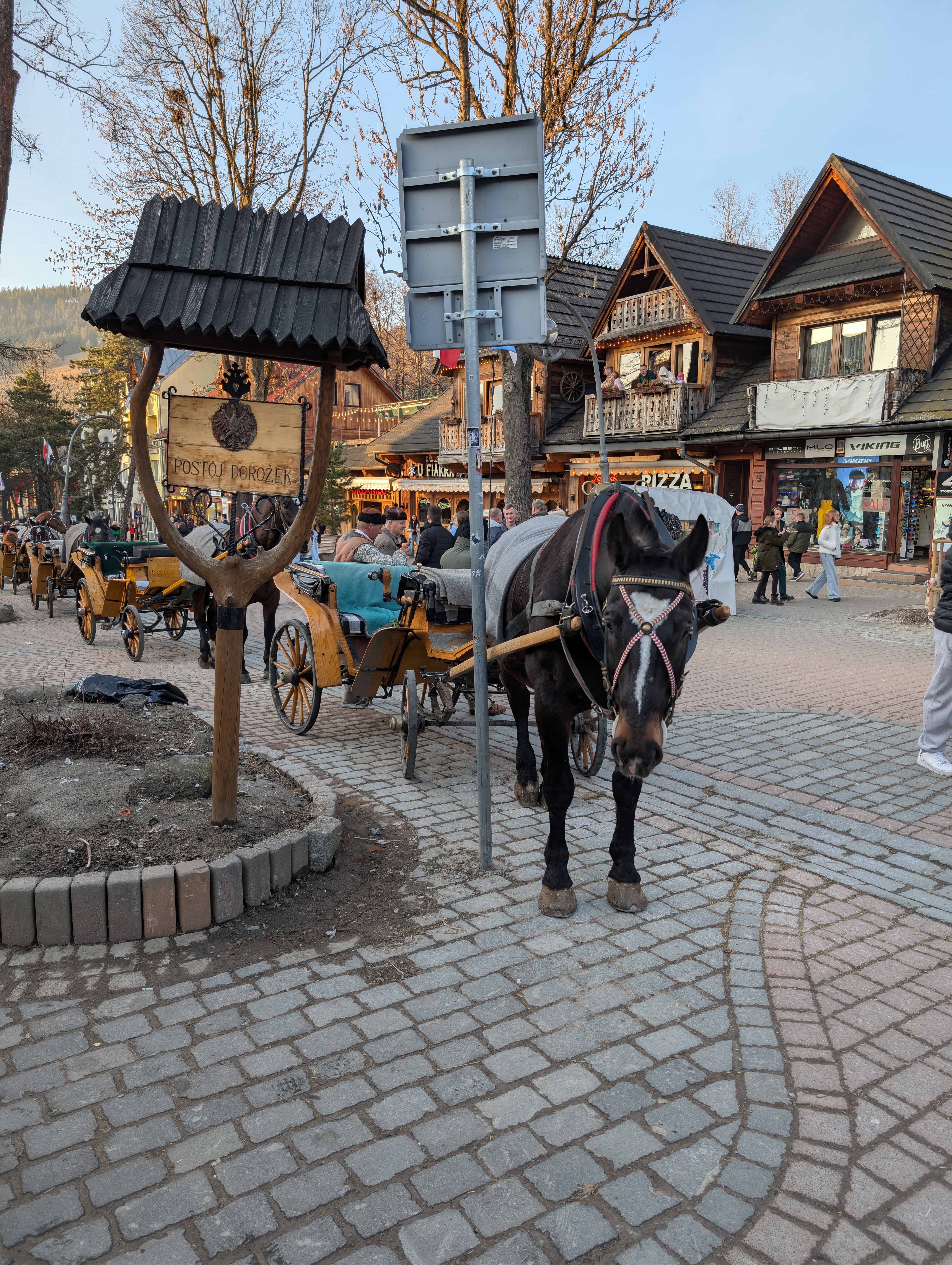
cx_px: 476
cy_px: 632
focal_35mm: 24
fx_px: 878
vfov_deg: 71.5
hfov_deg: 56.9
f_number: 1.7
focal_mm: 6.9
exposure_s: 1/166
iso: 19
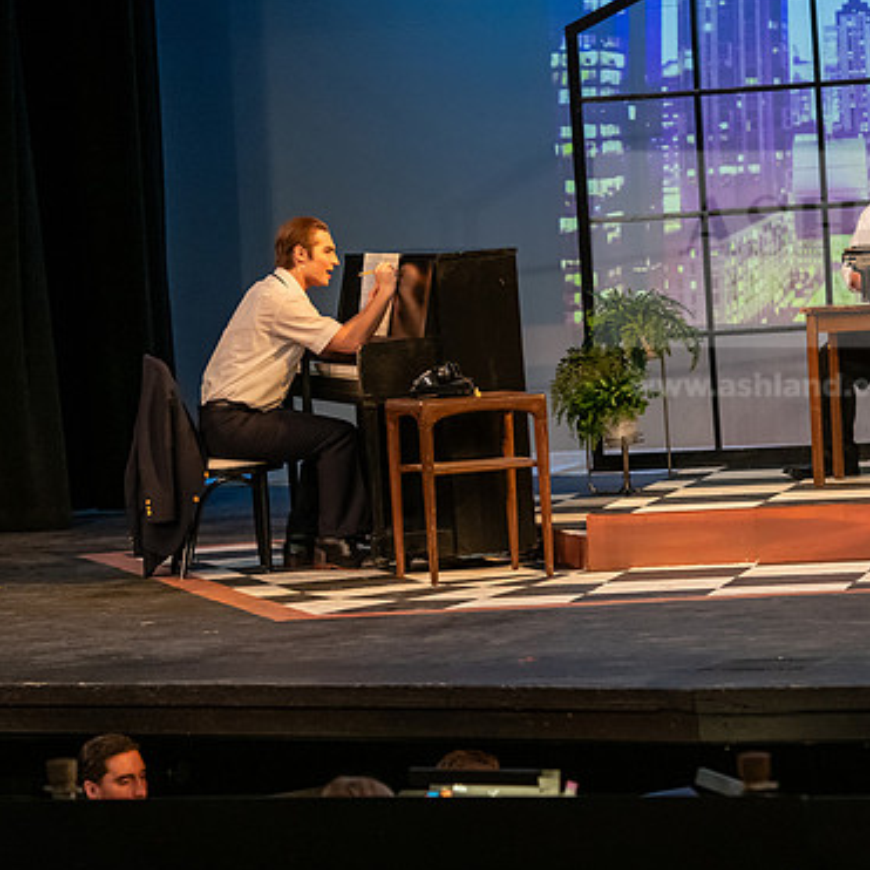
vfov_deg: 10.5
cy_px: 435
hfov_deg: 10.5
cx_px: 523
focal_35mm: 166
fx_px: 4720
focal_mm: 125
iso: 2500
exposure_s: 1/200
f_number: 3.5
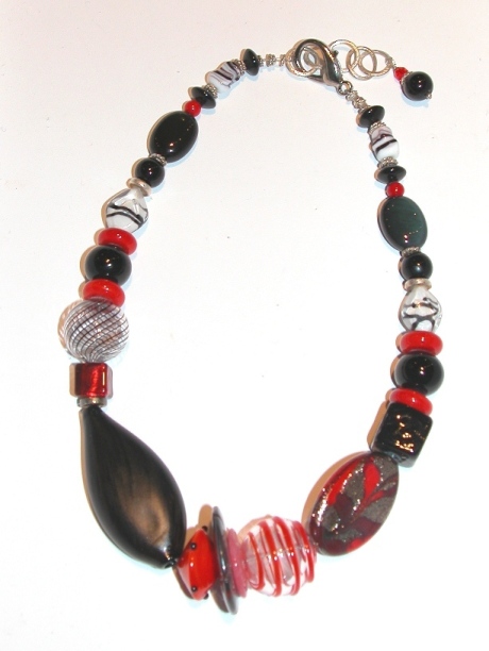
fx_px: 658
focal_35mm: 35
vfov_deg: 52.6
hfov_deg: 40.8
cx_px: 244
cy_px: 326
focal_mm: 8.9
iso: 100
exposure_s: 1/94
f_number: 3.5
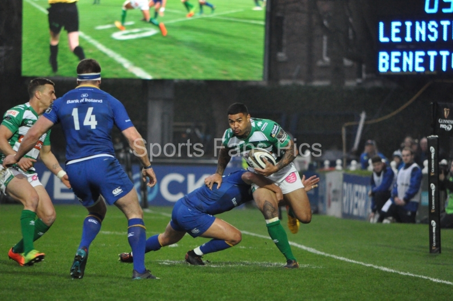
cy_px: 150
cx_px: 226
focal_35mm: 450
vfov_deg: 3.0
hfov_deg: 4.6
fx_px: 5654
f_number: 5.6
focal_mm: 300
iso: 3200
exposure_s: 1/500
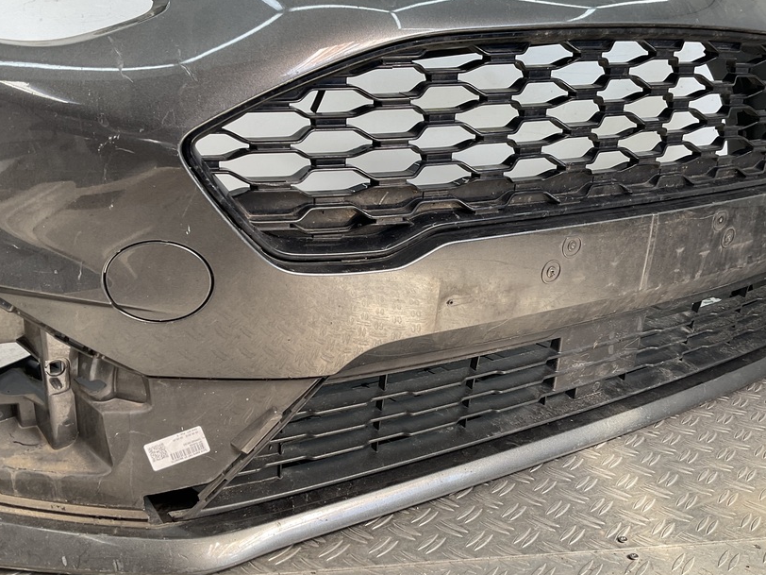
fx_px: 797
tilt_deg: -17.3
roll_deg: -0.8
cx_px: 406
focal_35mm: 36
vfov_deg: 39.7
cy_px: 278
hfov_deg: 51.3
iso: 16
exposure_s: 1/100
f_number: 1.8
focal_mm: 3
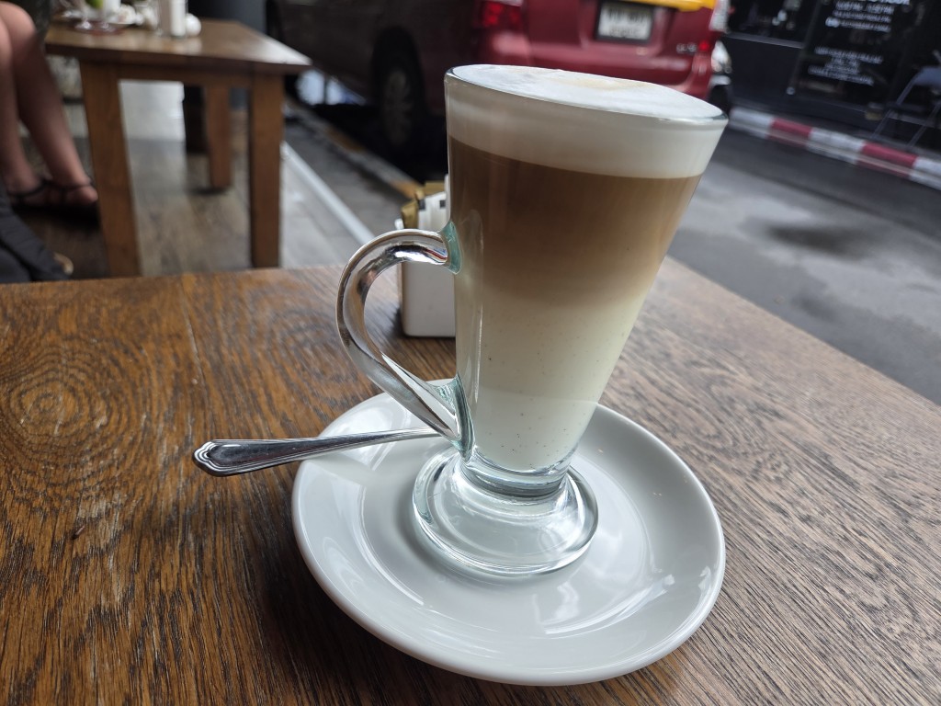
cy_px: 353
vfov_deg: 58.9
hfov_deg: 73.9
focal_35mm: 23
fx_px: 625
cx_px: 470
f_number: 1.8
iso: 80
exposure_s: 1/682
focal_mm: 5.4
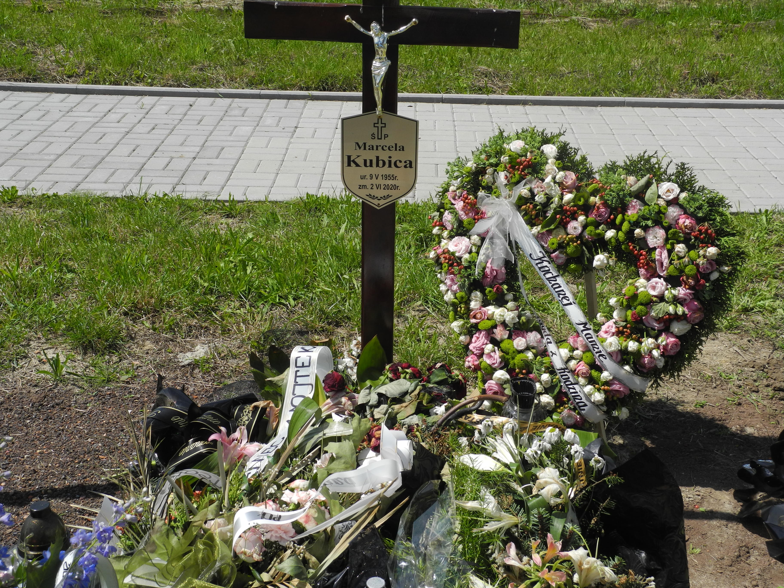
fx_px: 1132
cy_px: 294
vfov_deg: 29.1
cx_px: 392
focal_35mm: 50
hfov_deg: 38.2
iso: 100
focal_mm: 10.7
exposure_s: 1/1250
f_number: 4.5
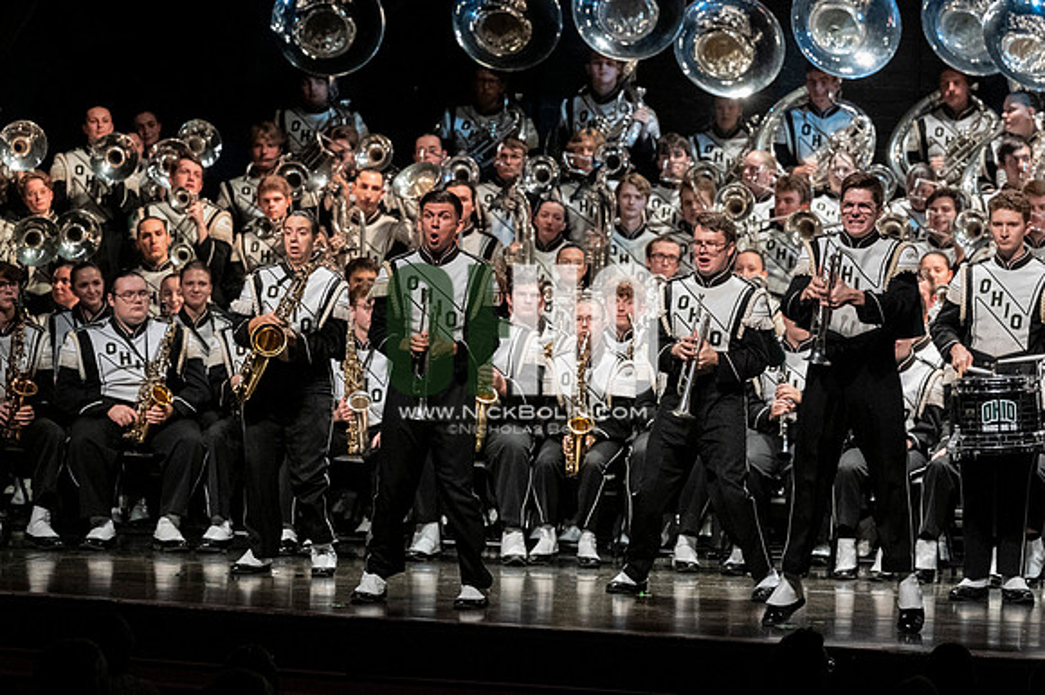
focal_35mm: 210
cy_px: 348
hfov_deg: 9.8
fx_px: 6092
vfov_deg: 6.5
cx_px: 522
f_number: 4
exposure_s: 1/500
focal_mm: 140
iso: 4000
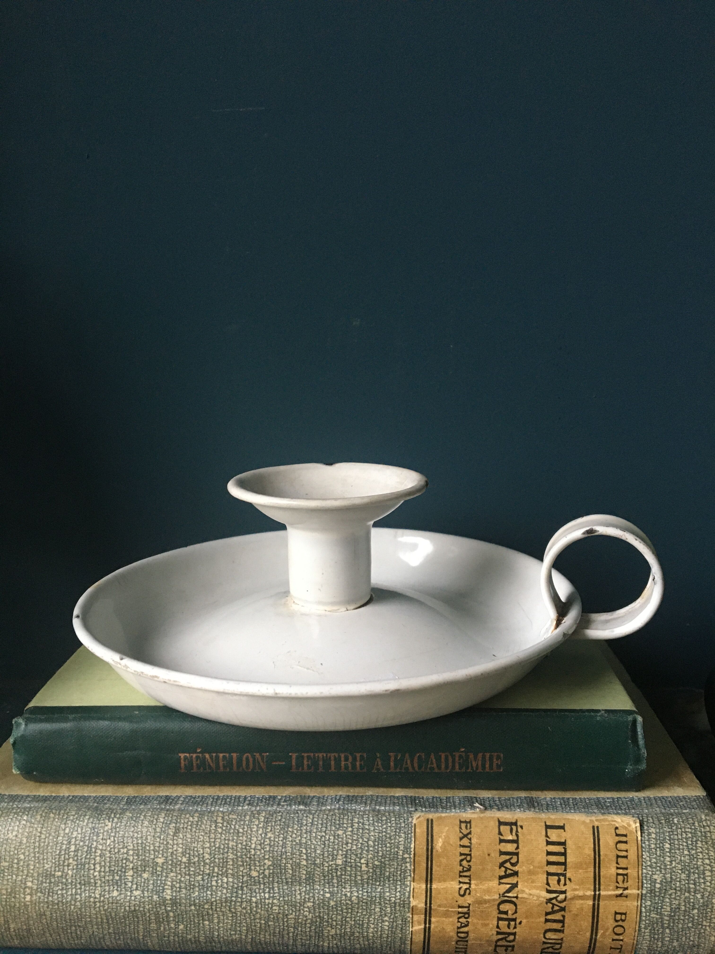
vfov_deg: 61.7
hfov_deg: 48.2
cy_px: 477
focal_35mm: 29
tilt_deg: -11.4
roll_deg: +1.2
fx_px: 799
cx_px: 358
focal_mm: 4.15
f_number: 2.2
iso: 200
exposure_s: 1/33
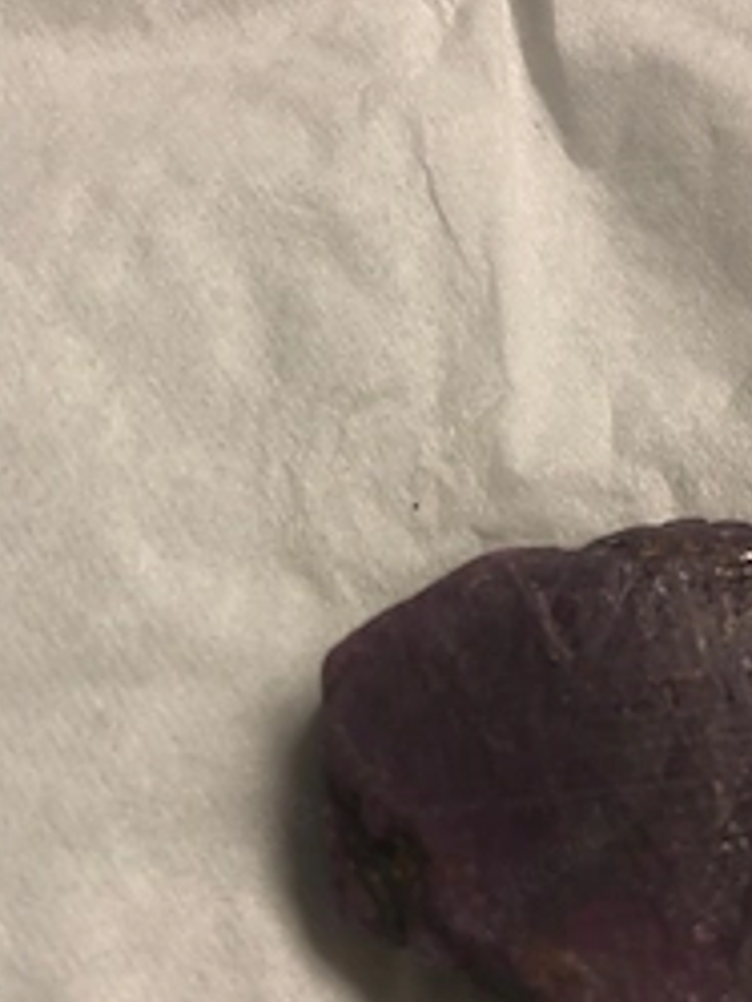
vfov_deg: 41.9
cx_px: 575
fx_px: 1302
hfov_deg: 31.6
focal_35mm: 45
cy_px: 596
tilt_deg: -70.5
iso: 20
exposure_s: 1/177
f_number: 1.8
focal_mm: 4
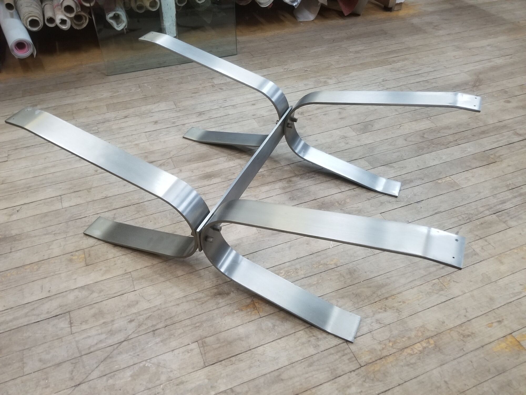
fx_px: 395
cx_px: 263
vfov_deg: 53.1
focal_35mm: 26
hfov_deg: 67.3
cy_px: 198
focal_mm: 4.25
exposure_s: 1/20
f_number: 1.7
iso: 250
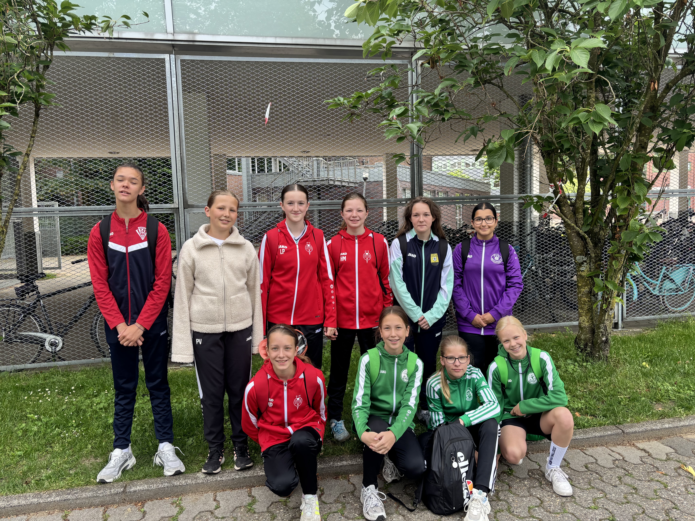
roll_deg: +2.0
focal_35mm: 26
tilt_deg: -4.7
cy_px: 260
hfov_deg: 67.3
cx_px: 348
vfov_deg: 53.1
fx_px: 522
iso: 40
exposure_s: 1/184
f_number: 1.6
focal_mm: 5.96
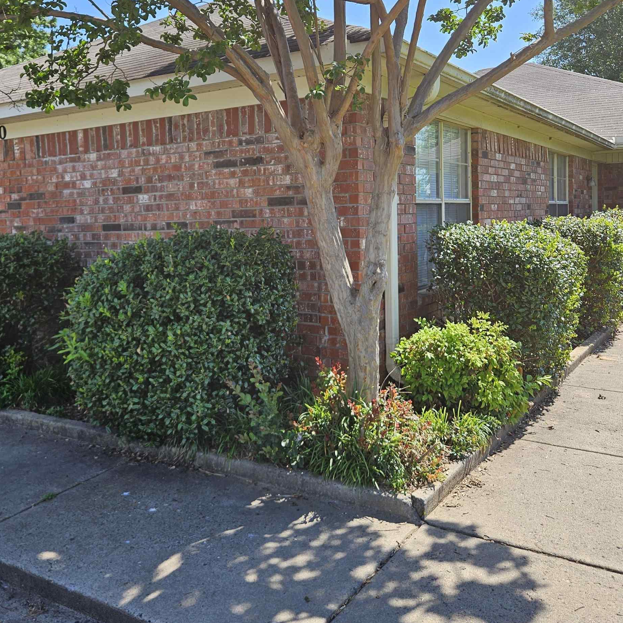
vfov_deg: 48.2
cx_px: 276
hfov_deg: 48.4
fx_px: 692
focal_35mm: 34
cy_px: 256
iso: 25
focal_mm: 5.4
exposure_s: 1/628
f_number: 1.8
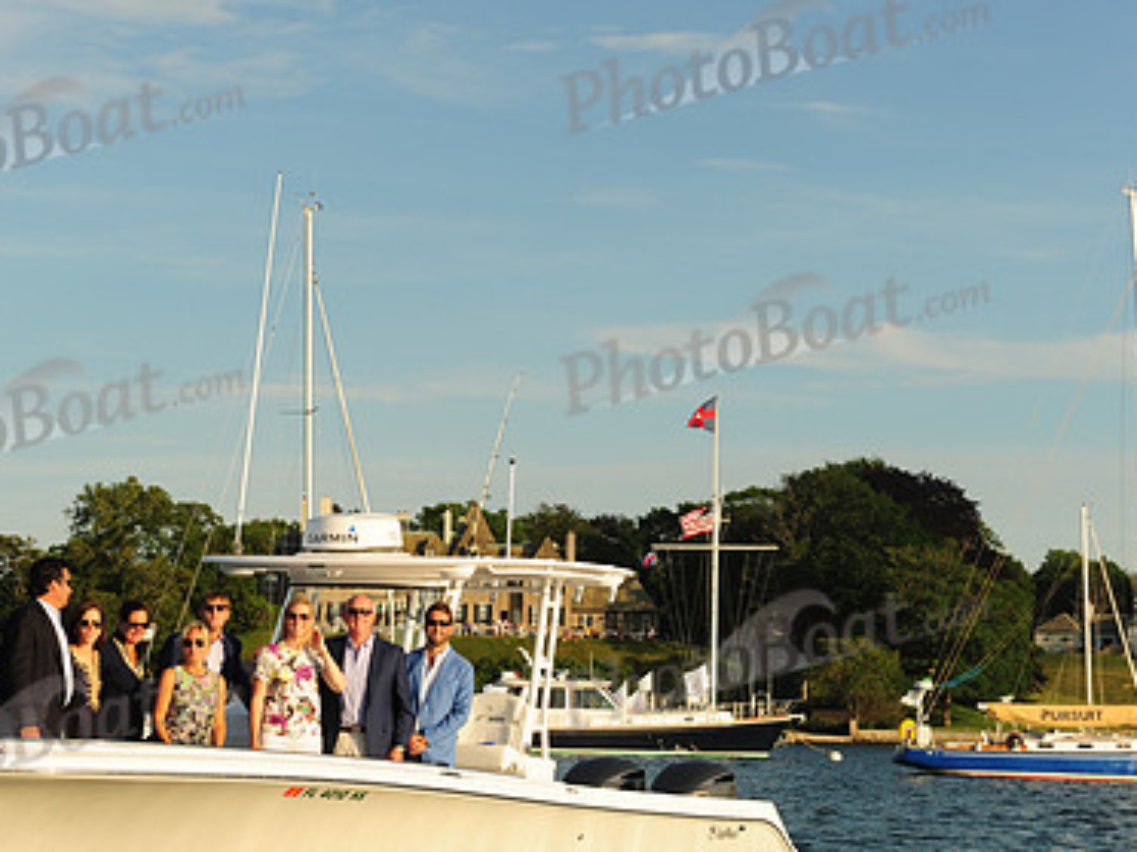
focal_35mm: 93
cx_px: 403
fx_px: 3055
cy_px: 537
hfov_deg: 21.0
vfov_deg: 15.9
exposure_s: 1/800
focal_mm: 62
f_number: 7.1
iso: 250
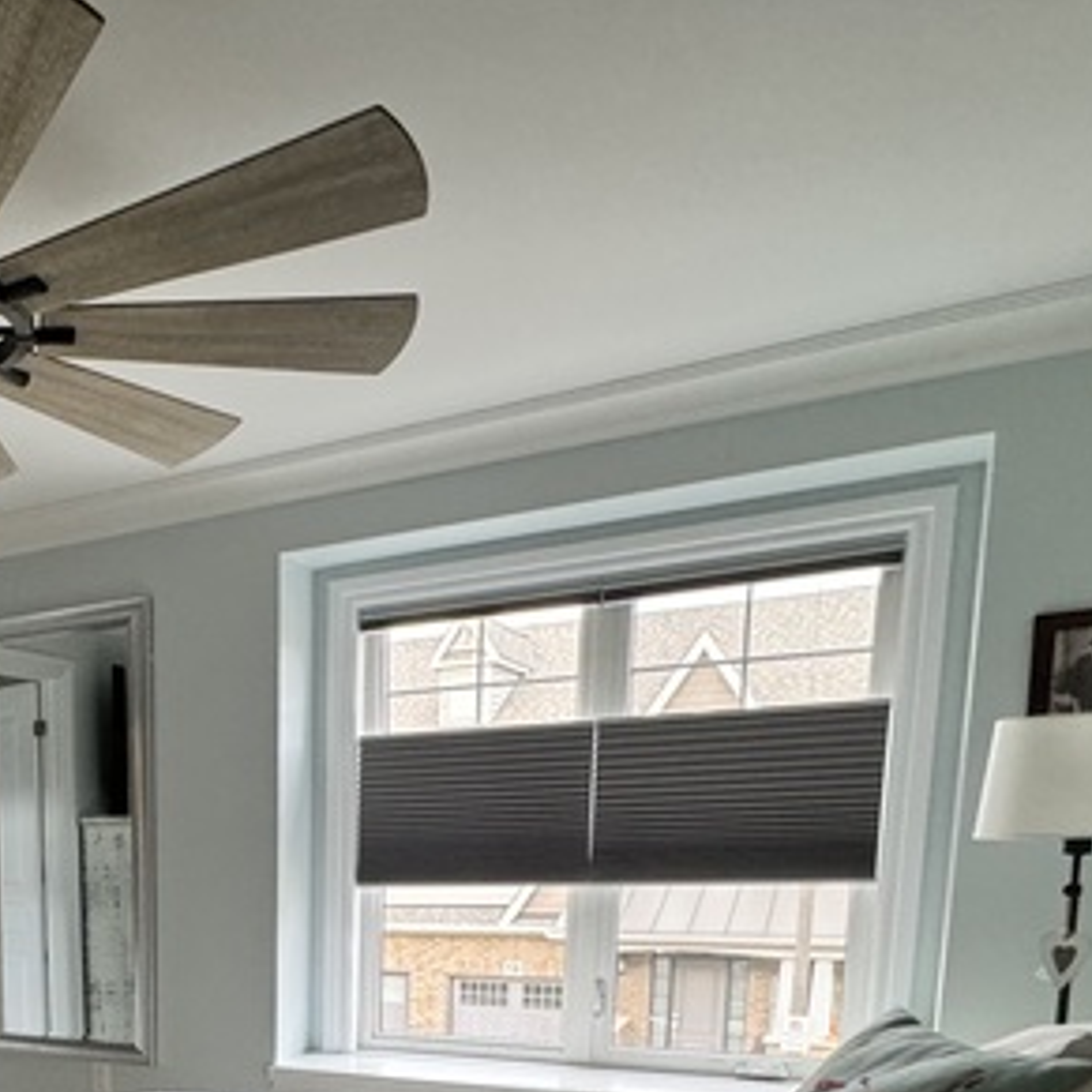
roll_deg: +1.8
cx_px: 64
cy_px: 1043
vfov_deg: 43.0
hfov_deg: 43.3
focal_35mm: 34
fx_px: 1213
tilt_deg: -8.9
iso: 250
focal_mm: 2.22
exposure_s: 1/120
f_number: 2.2
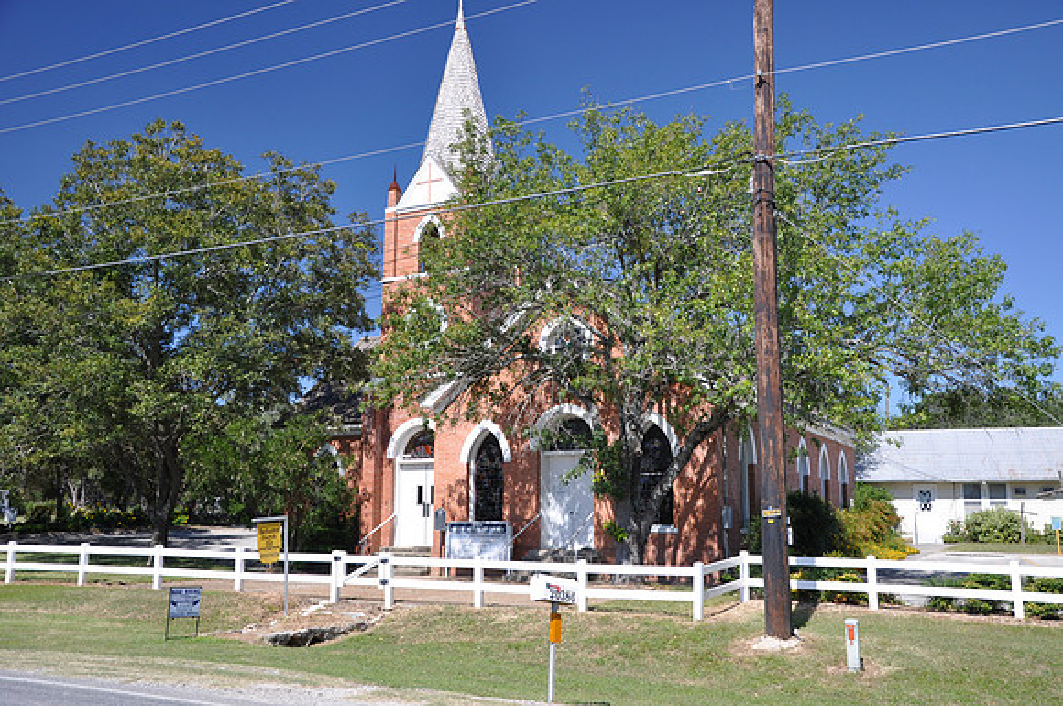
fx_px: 1062
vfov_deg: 36.8
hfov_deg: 53.2
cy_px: 353
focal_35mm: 36
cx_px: 532
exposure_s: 1/160
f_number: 6.3
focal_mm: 24
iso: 200
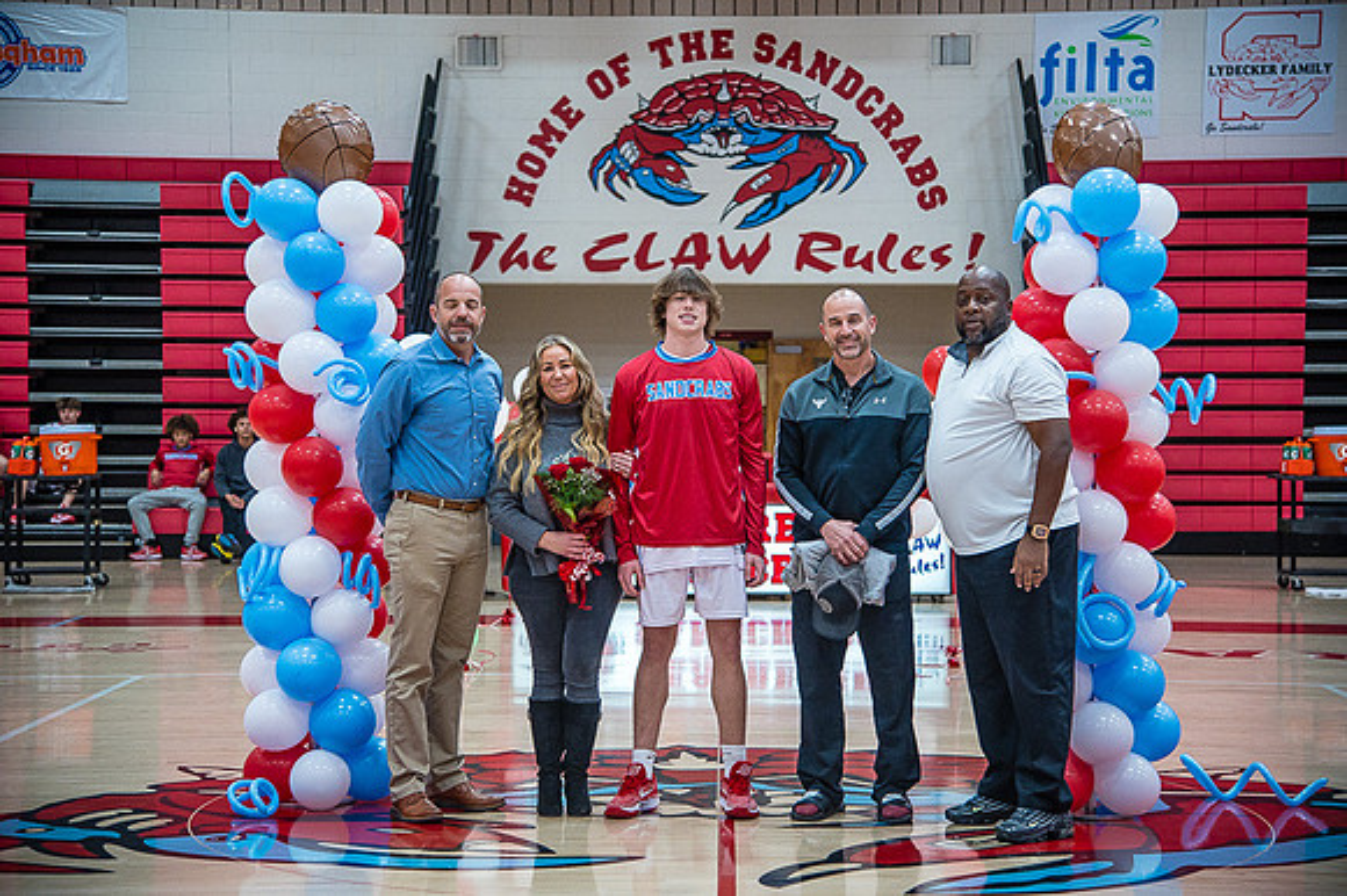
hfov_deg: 28.9
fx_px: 2618
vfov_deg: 19.4
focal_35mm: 70
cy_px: 448
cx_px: 674
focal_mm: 70
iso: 2000
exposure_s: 1/320
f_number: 4
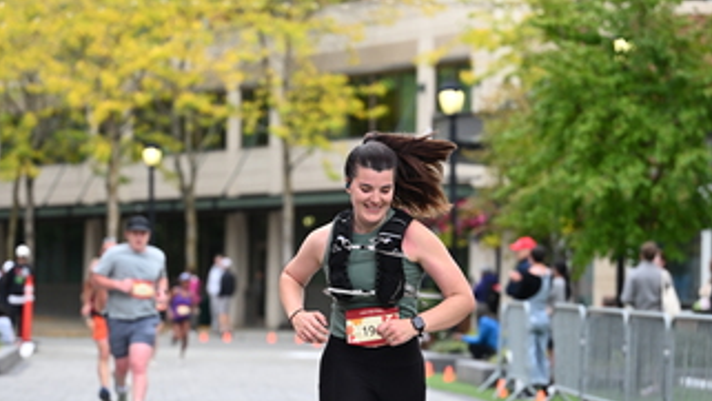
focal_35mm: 165
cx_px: 358
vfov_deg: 7.4
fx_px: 3117
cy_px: 241
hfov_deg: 13.0
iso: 640
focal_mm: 92
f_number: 2.8
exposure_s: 1/2000
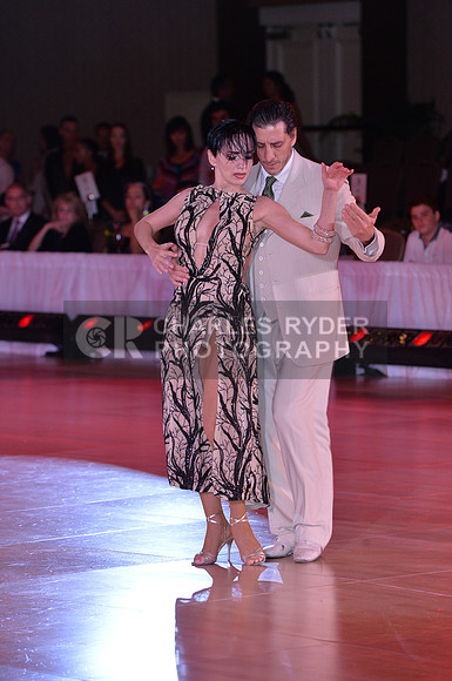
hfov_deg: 7.2
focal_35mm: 190
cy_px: 340
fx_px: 3589
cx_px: 226
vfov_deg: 10.8
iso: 2000
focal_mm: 190
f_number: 5.6
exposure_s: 1/250
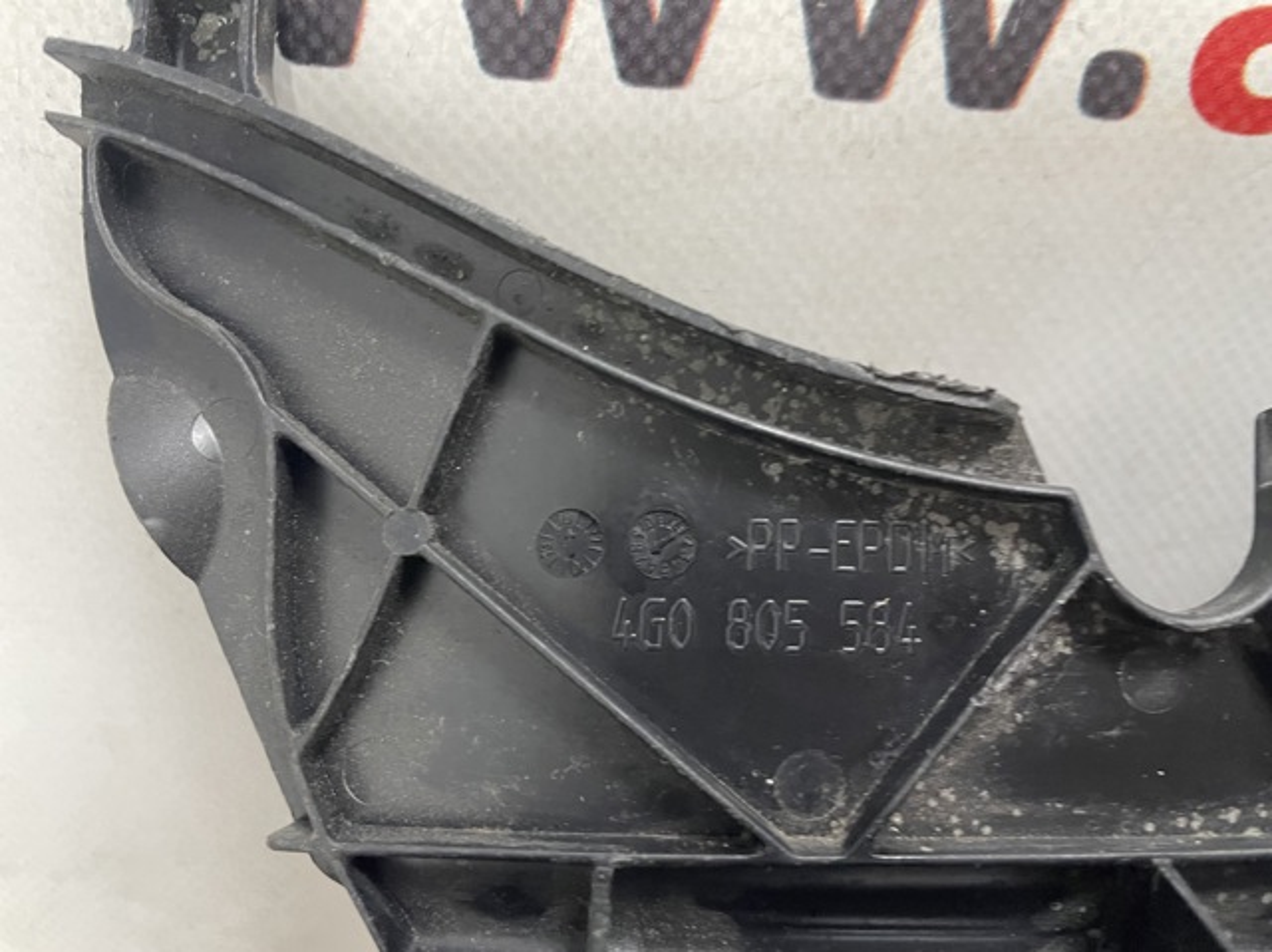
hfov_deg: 67.3
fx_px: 955
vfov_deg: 53.0
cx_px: 636
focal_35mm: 26
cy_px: 476
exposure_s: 1/60
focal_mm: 4.2
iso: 400
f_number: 1.6
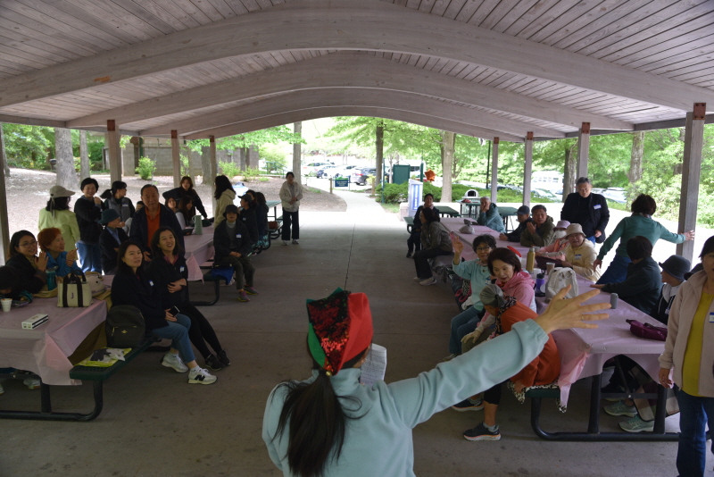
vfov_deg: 46.4
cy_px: 238
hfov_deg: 65.5
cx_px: 357
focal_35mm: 28
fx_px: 556
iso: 400
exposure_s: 1/100
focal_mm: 28
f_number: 5
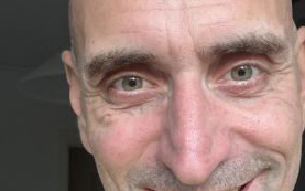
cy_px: 130
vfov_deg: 18.8
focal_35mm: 69
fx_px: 573
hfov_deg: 29.8
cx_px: 149
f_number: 1.9
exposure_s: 1/60
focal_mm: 2.71
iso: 100
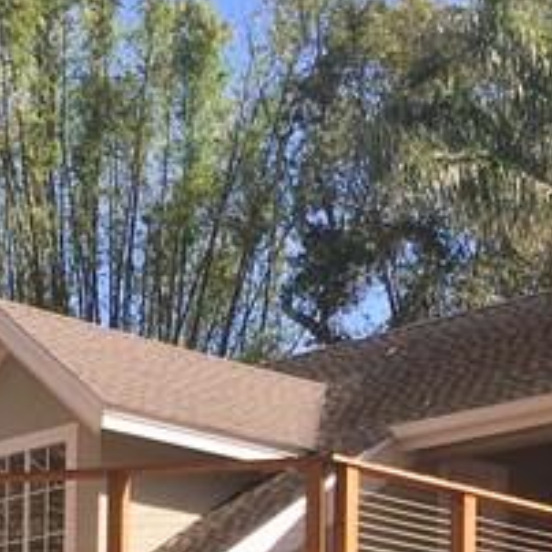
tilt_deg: +6.0
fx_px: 2345
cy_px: 754
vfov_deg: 12.9
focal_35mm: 130
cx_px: 232
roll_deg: -1.2
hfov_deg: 13.4
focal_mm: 4.15
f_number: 2.2
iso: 25
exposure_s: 1/620
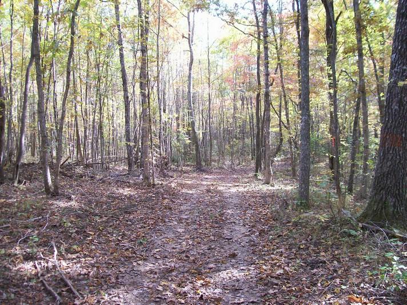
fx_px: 423
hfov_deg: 51.4
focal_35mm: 36
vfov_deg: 39.6
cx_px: 204
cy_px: 152
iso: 80
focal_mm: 6
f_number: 2.7
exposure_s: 1/67.7
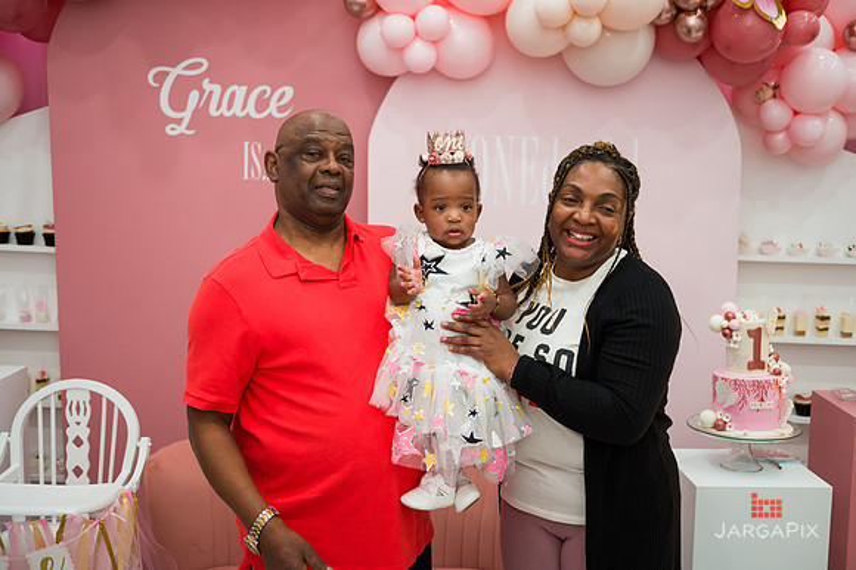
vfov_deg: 33.4
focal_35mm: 40
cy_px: 285
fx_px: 951
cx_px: 428
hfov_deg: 48.5
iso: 800
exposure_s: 1/200
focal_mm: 40
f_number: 3.2
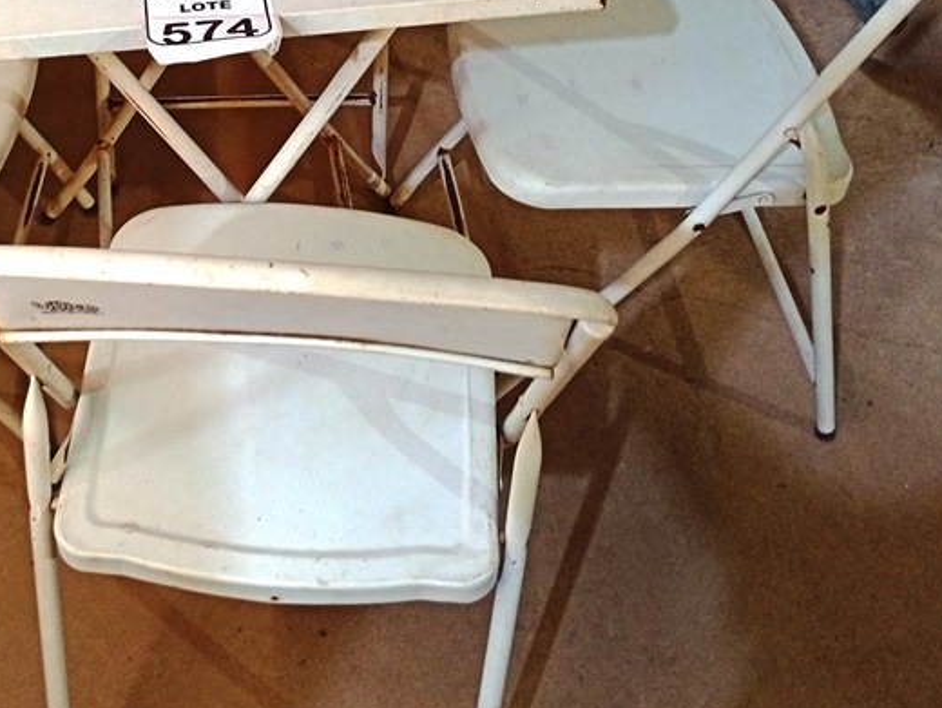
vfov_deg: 26.9
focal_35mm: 53
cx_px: 237
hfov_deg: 35.4
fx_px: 1444
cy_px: 109
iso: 606
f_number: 1.8
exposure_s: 1/24
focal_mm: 3.98
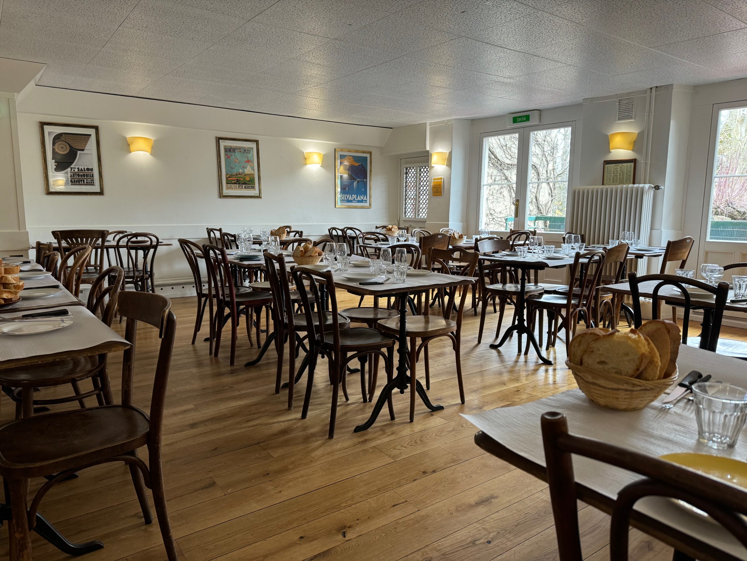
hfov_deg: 71.6
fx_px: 518
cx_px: 374
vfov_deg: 56.8
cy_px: 280
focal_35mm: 24
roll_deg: +0.3
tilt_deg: -7.3
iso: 200
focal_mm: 6.86
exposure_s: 1/50
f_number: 1.78
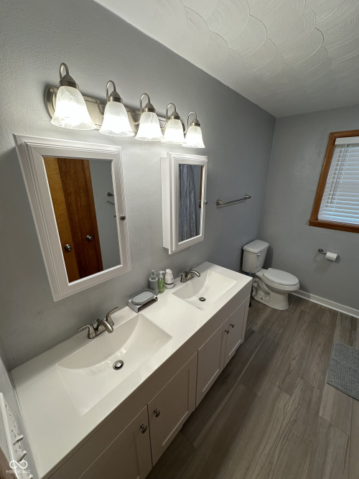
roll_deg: -0.7
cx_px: 180
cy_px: 240
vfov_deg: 102.1
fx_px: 194
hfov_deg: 85.7
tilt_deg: -19.4
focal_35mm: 14
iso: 64
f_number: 2.2
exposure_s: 1/120
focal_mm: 2.22
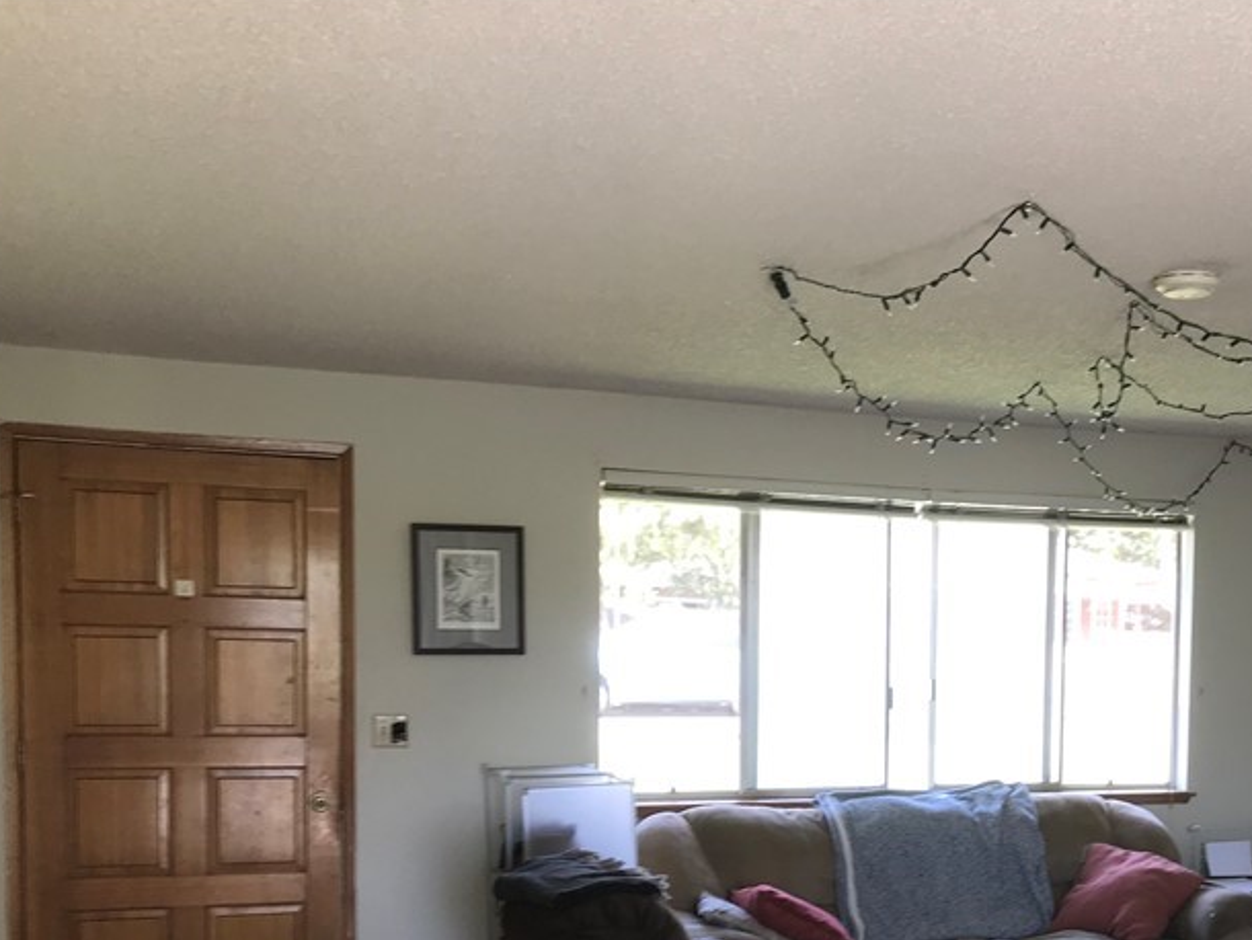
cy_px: 778
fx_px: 1701
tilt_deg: -3.4
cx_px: 1020
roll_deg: -0.9
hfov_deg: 38.7
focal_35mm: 47
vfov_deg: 30.0
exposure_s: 1/45
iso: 25
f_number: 1.8
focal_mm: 3.99
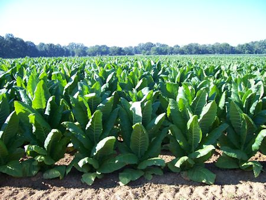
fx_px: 261
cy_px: 100
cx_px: 133
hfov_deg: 53.9
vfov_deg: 41.8
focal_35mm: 34
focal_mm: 5.6
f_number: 2.7
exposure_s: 1/350
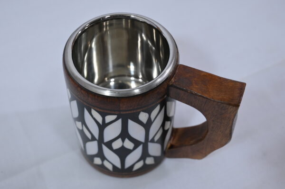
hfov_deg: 34.5
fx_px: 459
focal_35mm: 58
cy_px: 94
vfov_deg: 23.3
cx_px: 142
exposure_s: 1/125
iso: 500
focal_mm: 58
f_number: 7.1
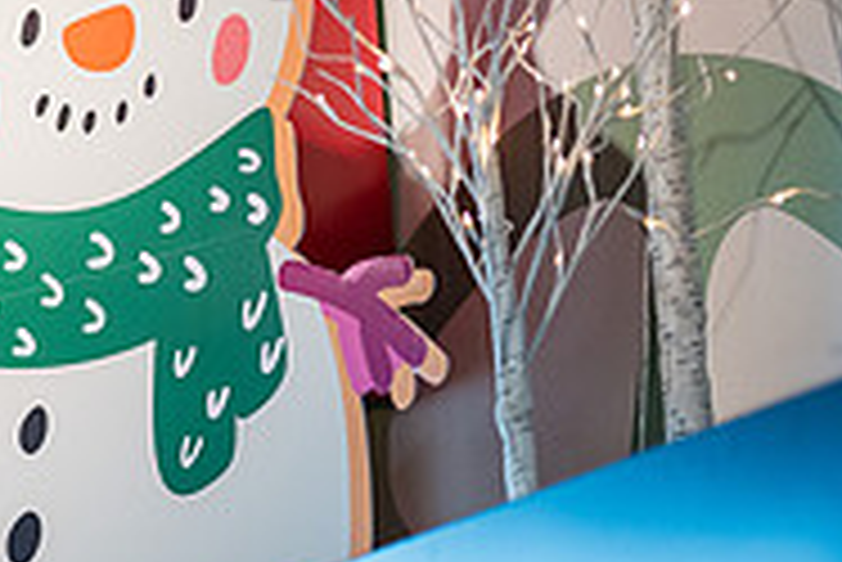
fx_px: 4049
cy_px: 206
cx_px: -405
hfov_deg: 11.4
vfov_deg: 7.9
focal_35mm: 173
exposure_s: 1/1250
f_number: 1.4
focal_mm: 50
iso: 800
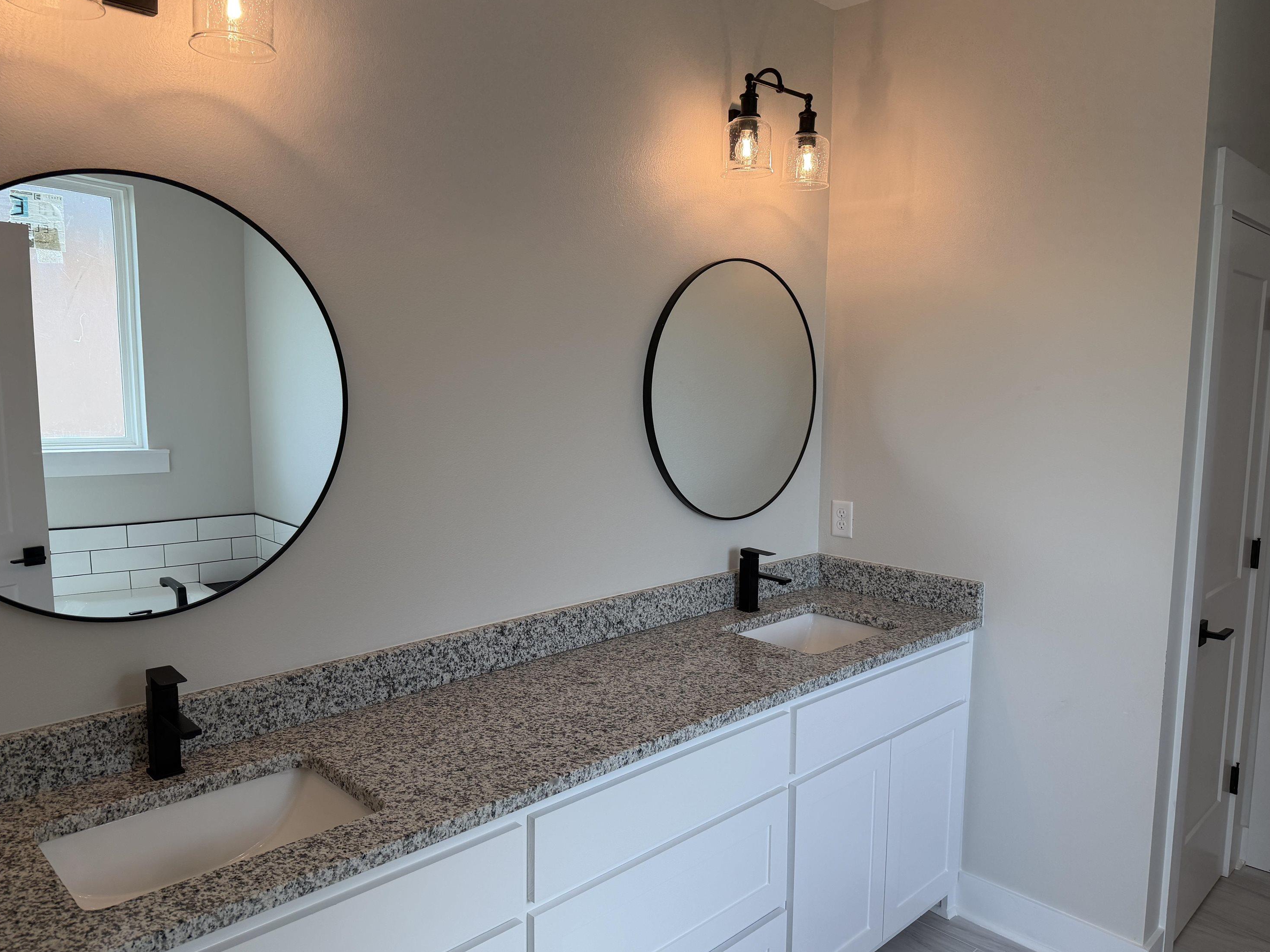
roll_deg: -0.3
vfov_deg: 54.9
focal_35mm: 25
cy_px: 464
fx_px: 917
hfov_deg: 69.4
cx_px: 621
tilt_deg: -5.7
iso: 100
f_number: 1.78
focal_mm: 6.76
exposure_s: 1/368
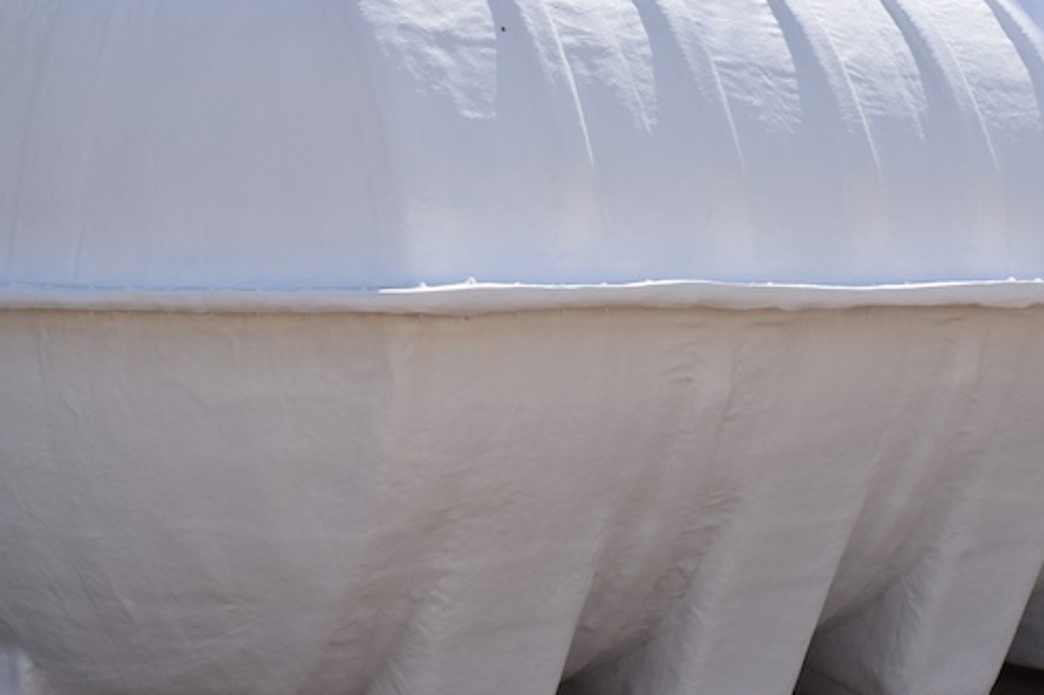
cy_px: 254
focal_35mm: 86
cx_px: 594
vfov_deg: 15.8
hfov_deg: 23.6
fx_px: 2492
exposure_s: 1/400
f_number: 10
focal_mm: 26
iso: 200
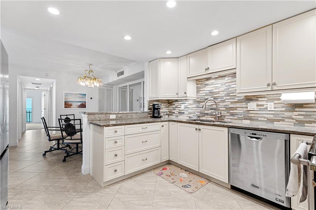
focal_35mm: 16
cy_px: 105
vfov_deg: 73.7
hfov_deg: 96.8
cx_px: 158
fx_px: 140
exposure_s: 1/6
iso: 640
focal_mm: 16
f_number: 10
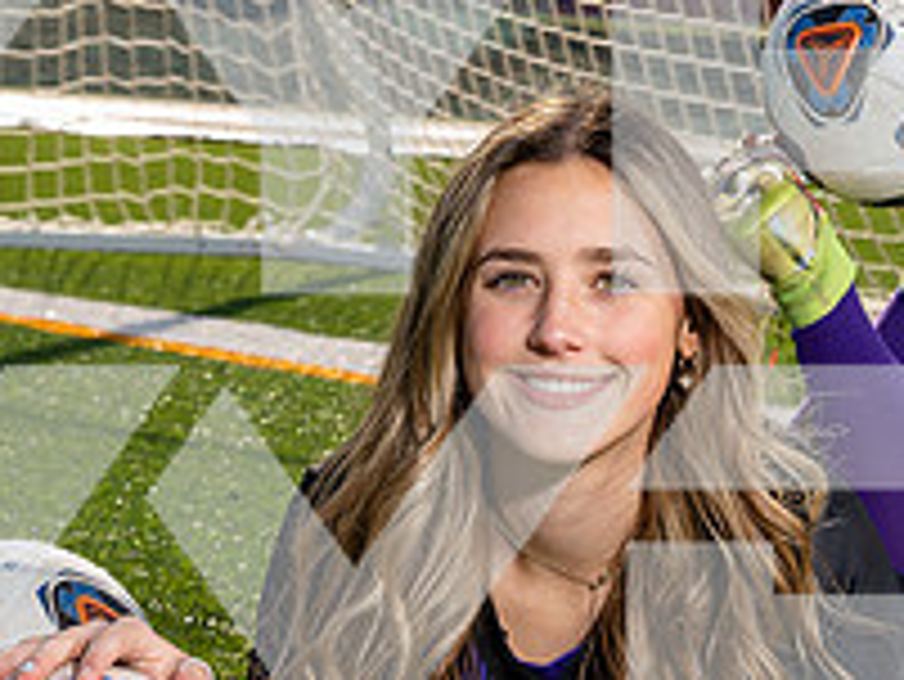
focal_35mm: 164
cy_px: 606
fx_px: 4285
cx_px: 540
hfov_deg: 12.0
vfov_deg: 9.0
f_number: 8
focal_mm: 59
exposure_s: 1/250
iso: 100
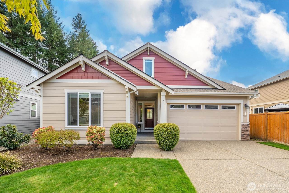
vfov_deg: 90.1
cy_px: 96
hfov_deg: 112.6
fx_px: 96
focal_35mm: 12
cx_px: 144
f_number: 7.1
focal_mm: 12
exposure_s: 1/60
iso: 80
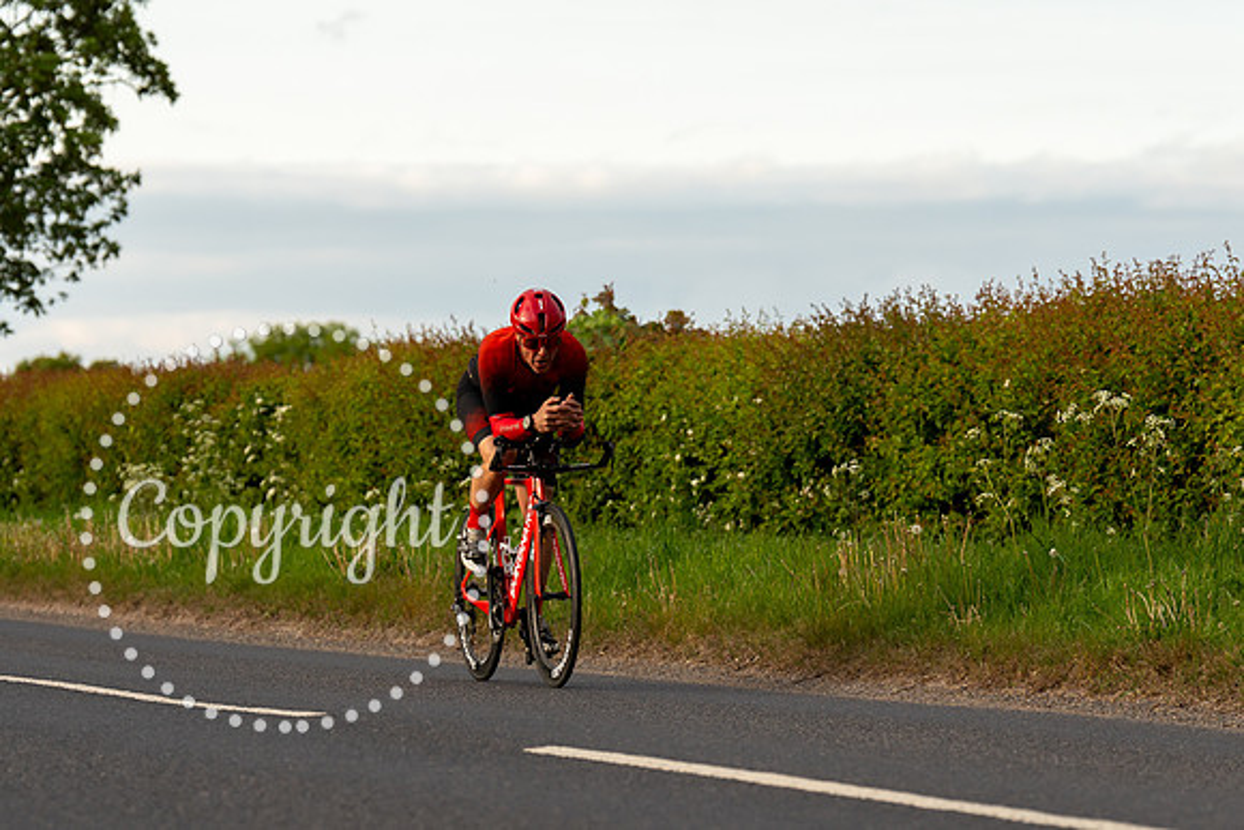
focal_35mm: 194
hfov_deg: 10.6
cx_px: 544
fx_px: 6709
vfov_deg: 7.1
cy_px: 402
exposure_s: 1/1000
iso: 320
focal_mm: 129
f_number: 4
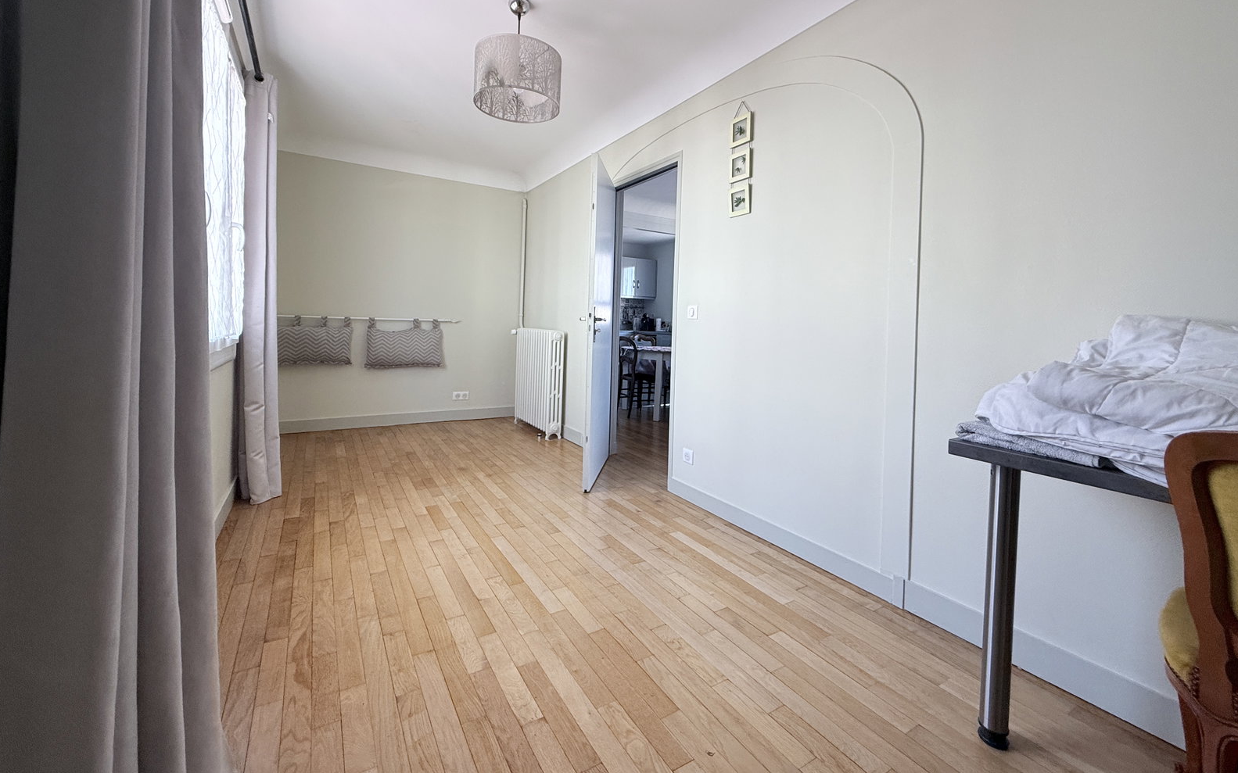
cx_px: 620
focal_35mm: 15
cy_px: 324
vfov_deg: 74.2
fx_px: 506
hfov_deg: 101.5
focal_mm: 2.22
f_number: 2.2
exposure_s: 1/99
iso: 125
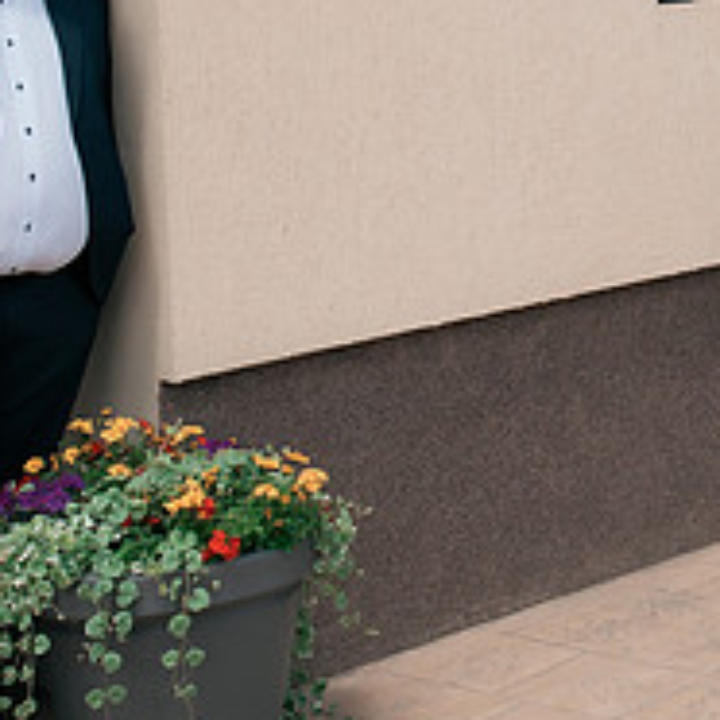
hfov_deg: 16.3
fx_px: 2377
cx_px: 949
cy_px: -14
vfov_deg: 16.8
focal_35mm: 101
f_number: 4
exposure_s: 1/1600
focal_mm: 30
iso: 320
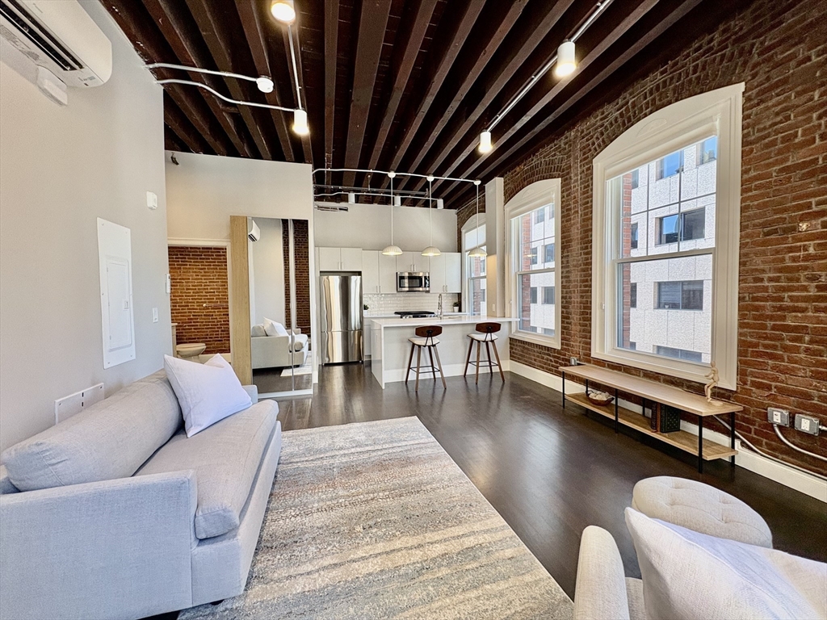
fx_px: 334
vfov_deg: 85.7
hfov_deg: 102.1
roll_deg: +0.7
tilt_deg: -2.6
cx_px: 414
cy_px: 310
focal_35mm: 14
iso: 200
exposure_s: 1/120
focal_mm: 2.22
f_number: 2.2
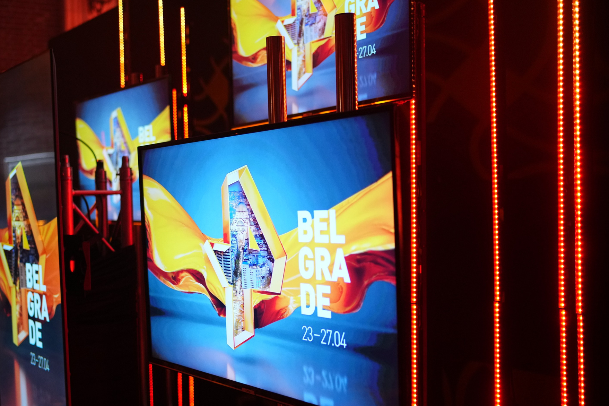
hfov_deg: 38.6
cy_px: 253
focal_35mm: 51
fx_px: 863
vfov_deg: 26.4
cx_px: 218
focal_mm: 35
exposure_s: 1/200
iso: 2000
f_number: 1.8
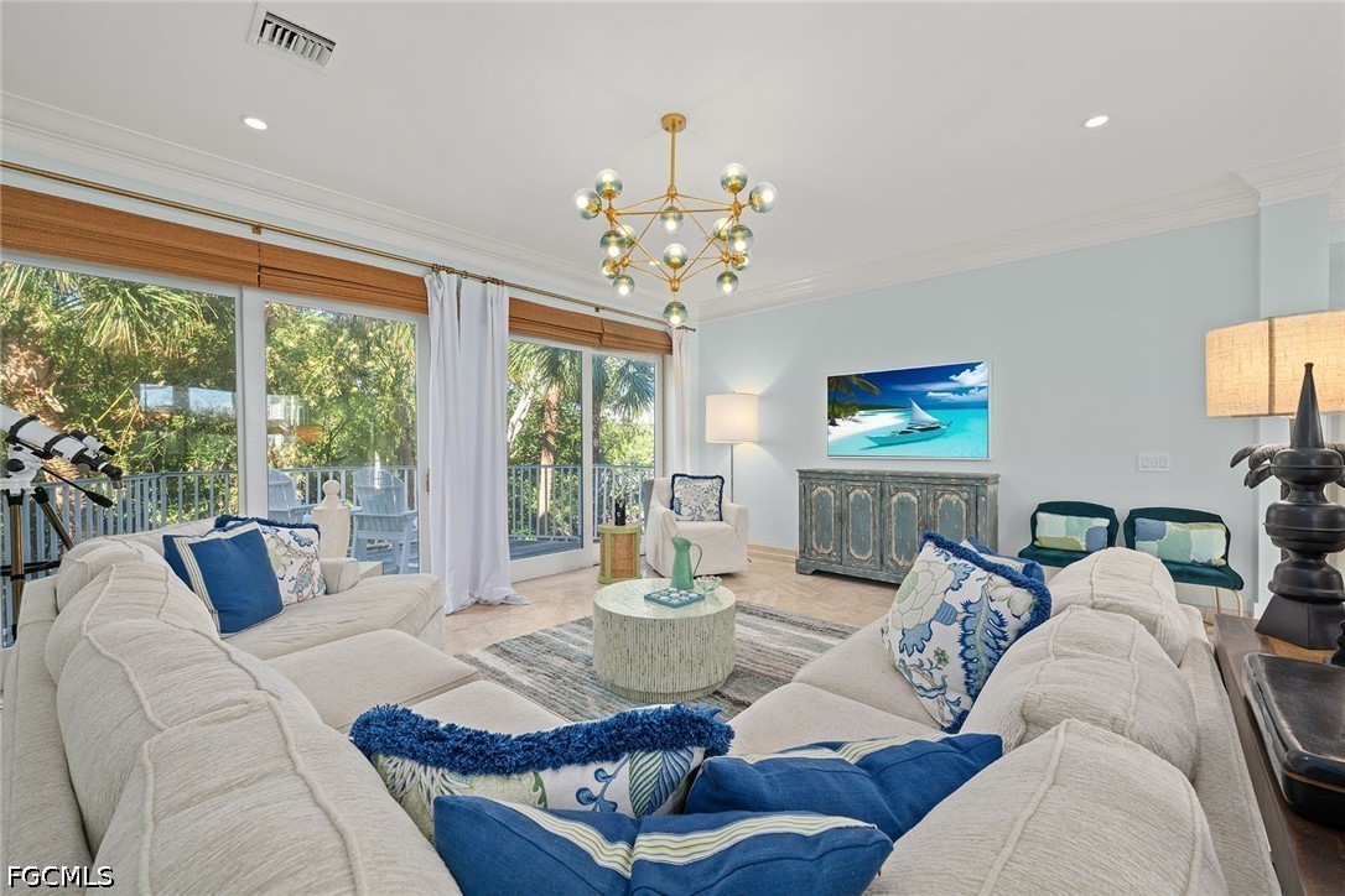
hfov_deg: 100.4
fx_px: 560
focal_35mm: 15
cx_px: 672
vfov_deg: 77.3
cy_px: 448
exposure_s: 1/1.25
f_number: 10
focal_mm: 15
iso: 160
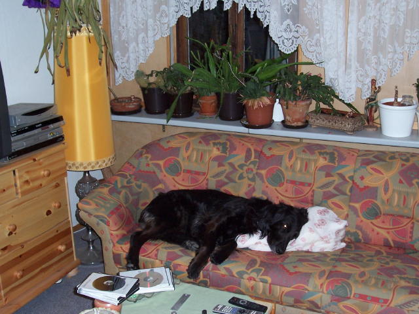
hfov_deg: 44.8
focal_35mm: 42
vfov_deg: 34.3
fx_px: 508
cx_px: 210
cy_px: 157
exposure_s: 1/60
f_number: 3
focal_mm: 7
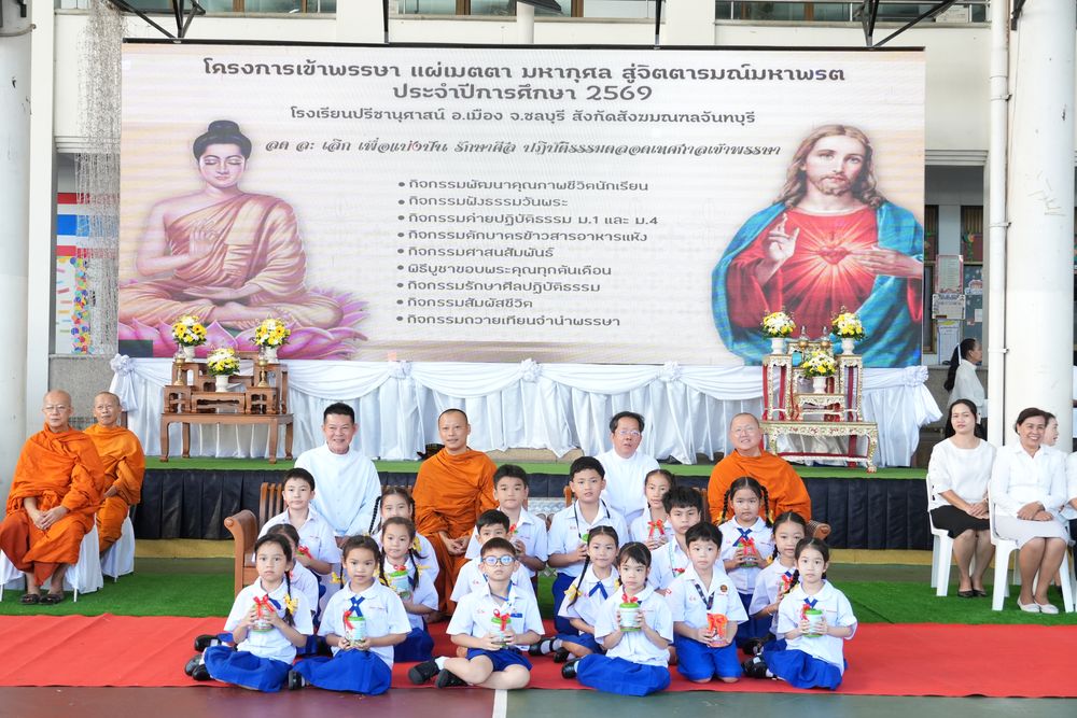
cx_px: 538
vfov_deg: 26.5
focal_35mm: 51
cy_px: 359
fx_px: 1526
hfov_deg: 38.9
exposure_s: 1/125
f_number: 5.6
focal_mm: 34
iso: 1250
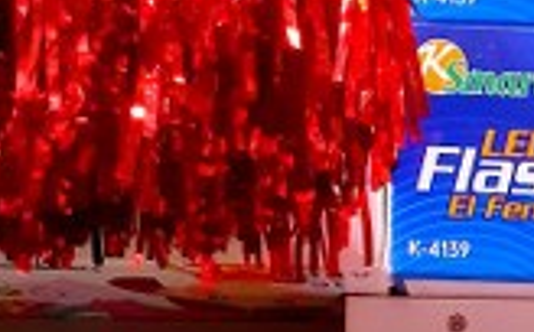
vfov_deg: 10.2
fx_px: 1468
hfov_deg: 19.9
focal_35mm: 101
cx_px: 563
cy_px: 937
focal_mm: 4.32
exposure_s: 1/50
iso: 500
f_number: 2.4
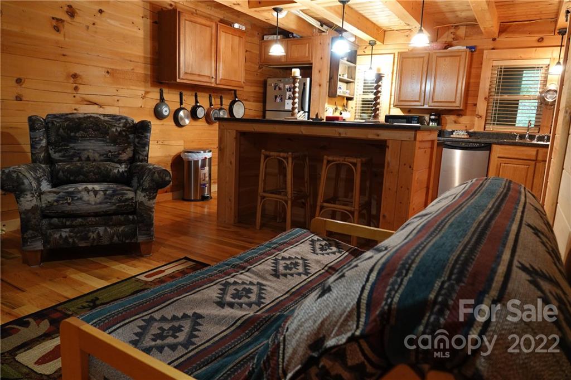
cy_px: 190
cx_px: 286
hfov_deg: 73.8
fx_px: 381
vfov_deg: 53.1
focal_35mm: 24
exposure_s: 1/20
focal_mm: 8.8
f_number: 2.4
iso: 800
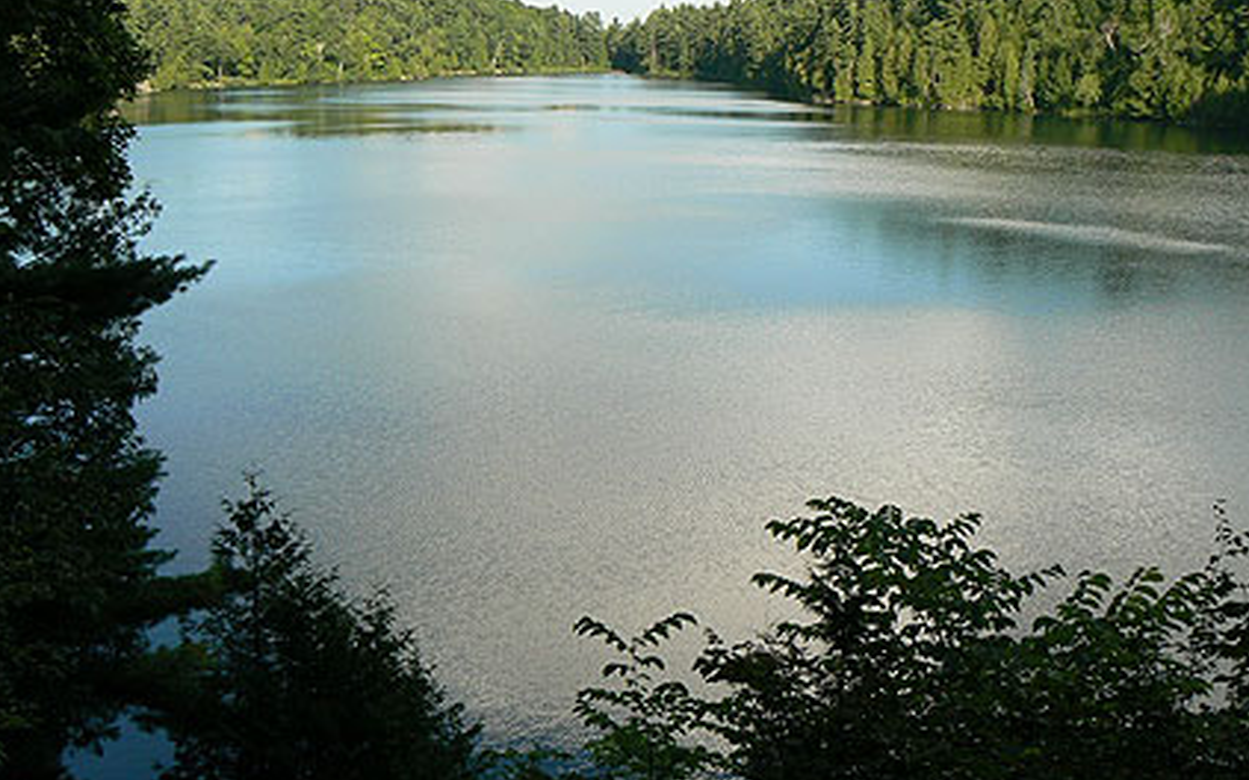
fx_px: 1497
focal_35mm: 44
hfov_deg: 45.3
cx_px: 602
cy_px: 390
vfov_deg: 29.2
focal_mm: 6.4
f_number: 5.6
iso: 80
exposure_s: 1/320
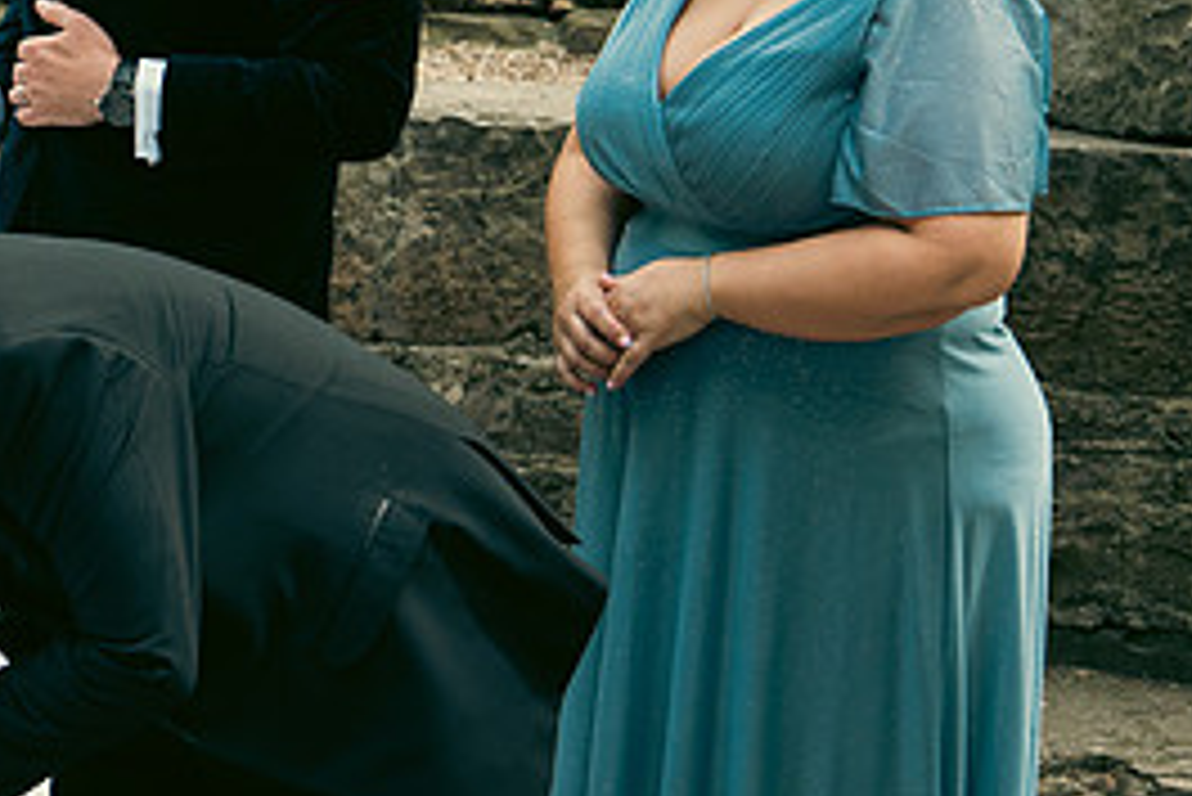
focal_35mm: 138
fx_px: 4572
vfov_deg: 9.9
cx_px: -36
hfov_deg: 14.6
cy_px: 173
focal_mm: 42
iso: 400
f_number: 3.5
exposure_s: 1/200
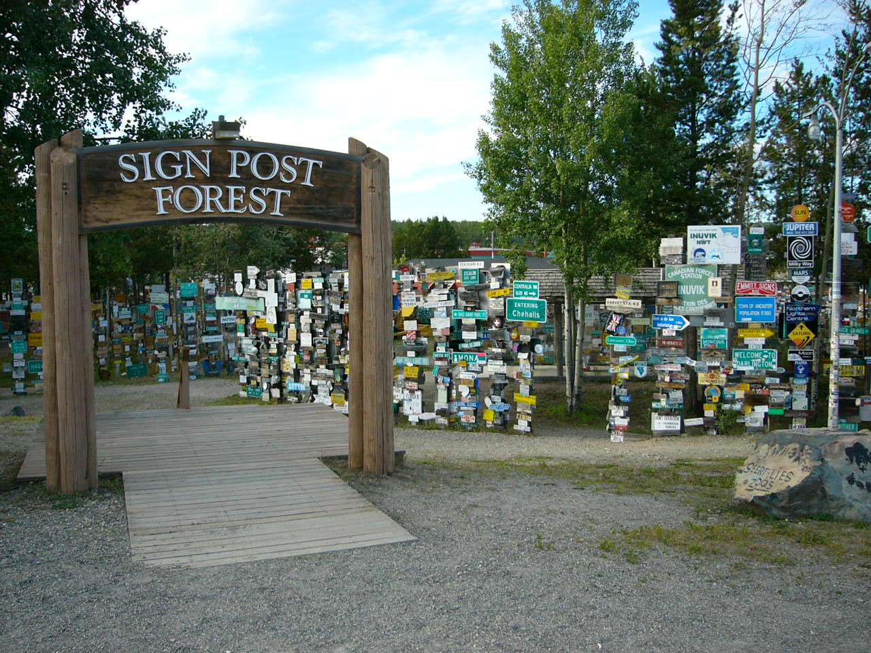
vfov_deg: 40.7
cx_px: 436
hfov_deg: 52.6
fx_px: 881
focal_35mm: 35
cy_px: 326
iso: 50
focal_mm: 5.8
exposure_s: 1/320
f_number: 2.8
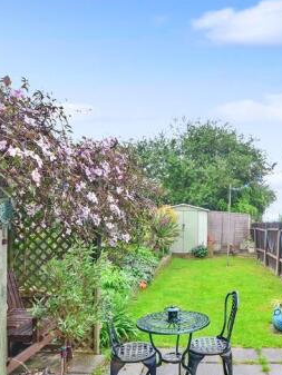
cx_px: 200
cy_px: 215
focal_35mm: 28
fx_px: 304
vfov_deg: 63.1
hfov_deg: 48.5
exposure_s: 1/10
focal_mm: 10
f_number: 13
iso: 200
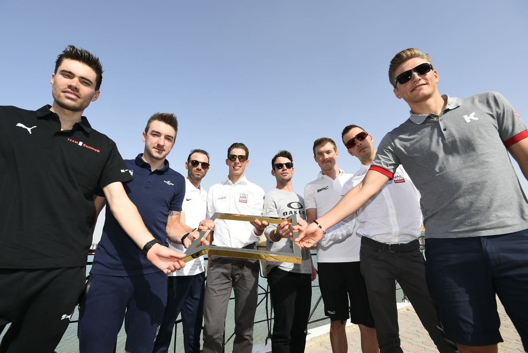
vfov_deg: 73.9
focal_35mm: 16
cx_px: 264
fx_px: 235
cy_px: 176
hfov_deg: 96.7
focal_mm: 16
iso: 200
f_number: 8
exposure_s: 1/640
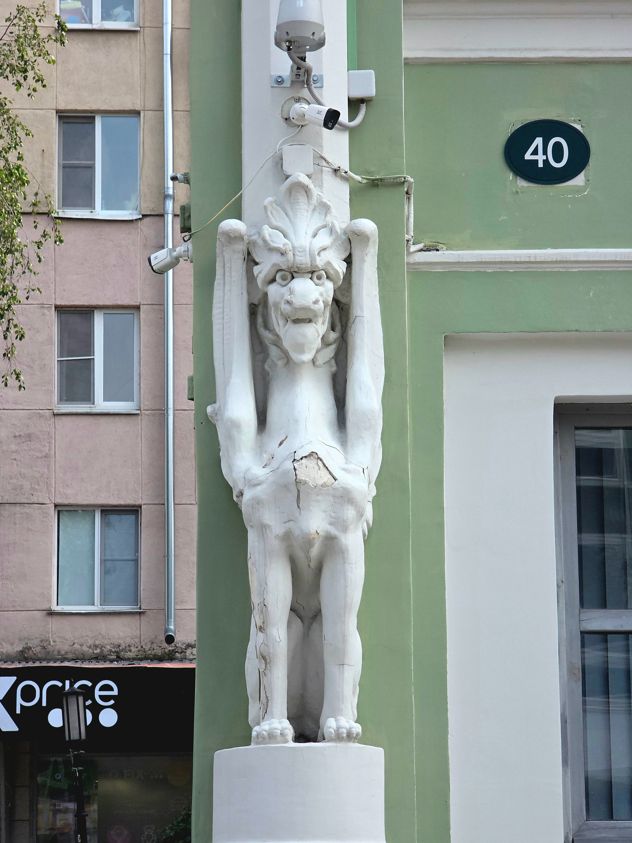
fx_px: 2799
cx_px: 316
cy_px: 422
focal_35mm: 115
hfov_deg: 12.9
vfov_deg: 17.1
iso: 64
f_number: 3.4
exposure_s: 1/1000
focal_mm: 18.6
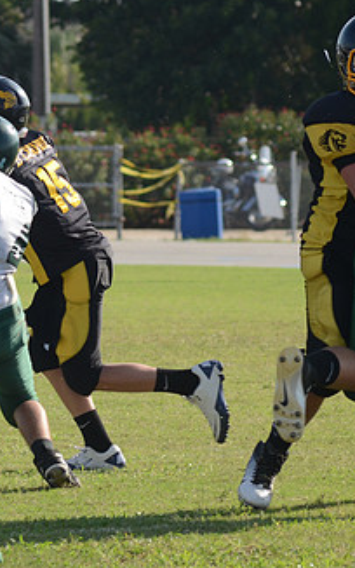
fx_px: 8398
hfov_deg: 2.4
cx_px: -92
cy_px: 294
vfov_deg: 3.9
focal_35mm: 543
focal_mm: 200
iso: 400
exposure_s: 1/640
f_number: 9
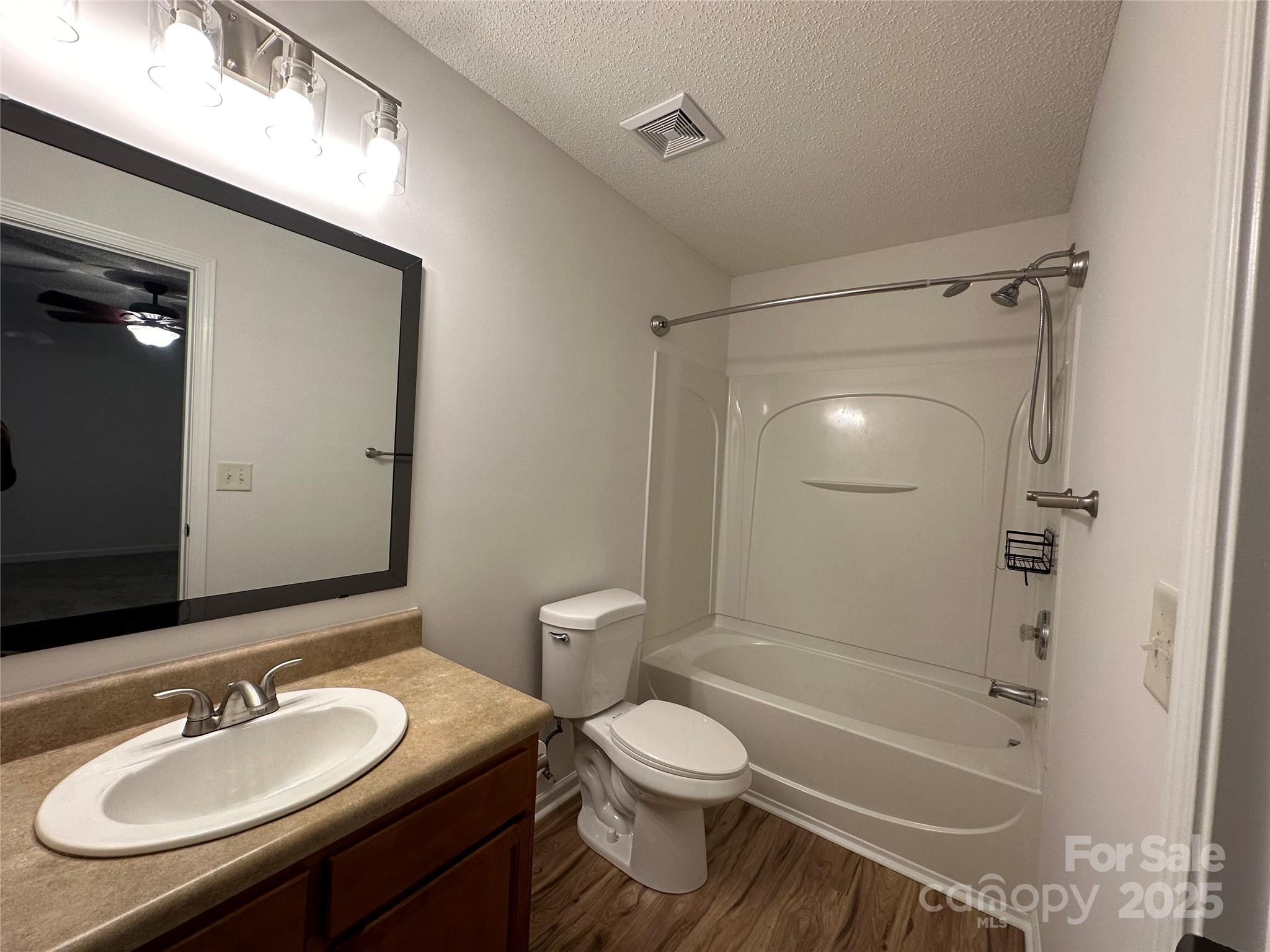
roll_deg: -3.1
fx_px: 514
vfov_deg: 85.7
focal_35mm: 14
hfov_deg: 102.1
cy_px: 476
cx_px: 635
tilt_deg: -2.1
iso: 125
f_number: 2.2
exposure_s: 1/120
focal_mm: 2.22
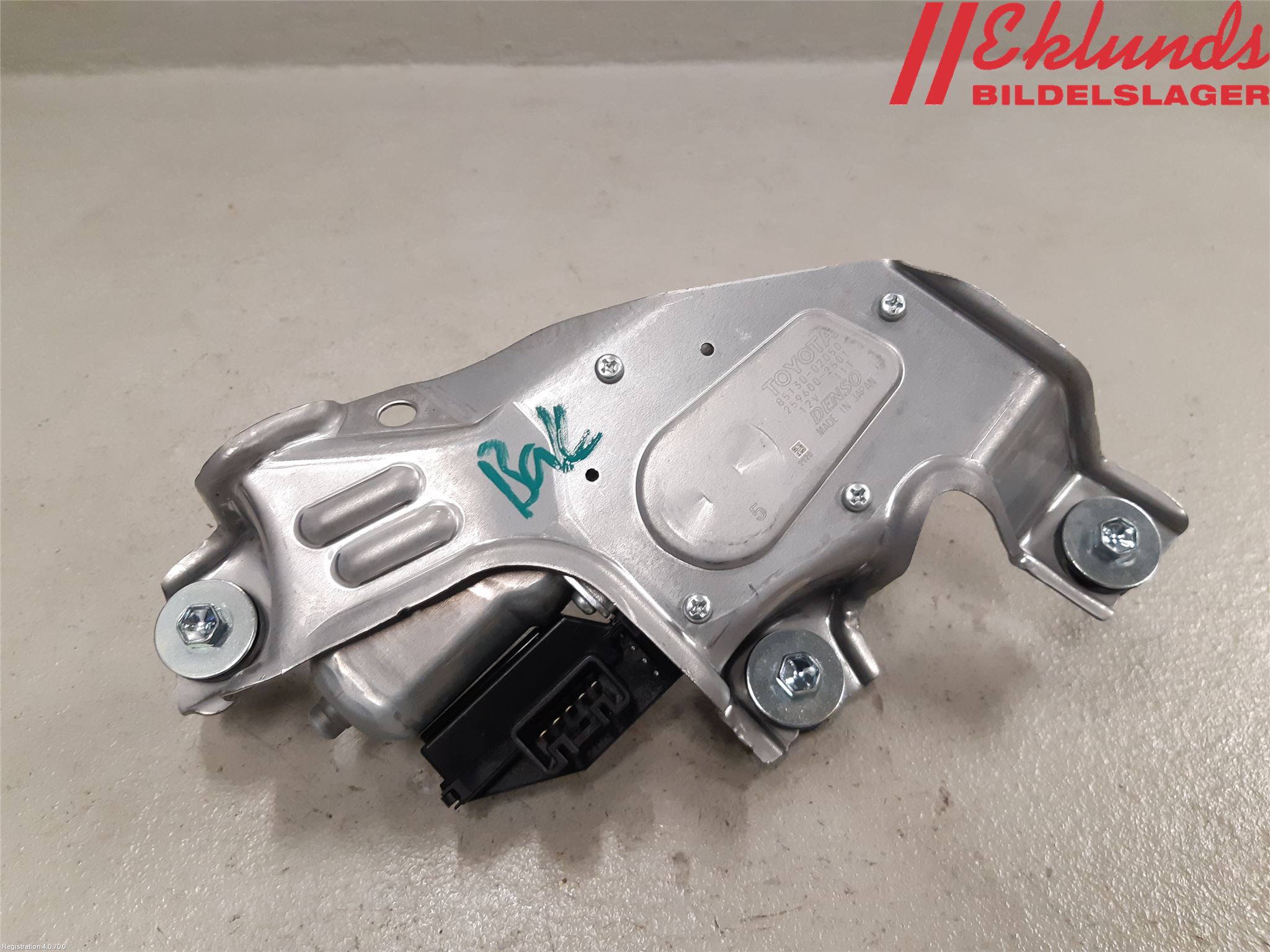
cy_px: 476
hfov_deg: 67.3
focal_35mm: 26
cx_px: 635
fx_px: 954
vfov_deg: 53.1
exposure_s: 1/50
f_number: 1.7
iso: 200
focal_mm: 3.93
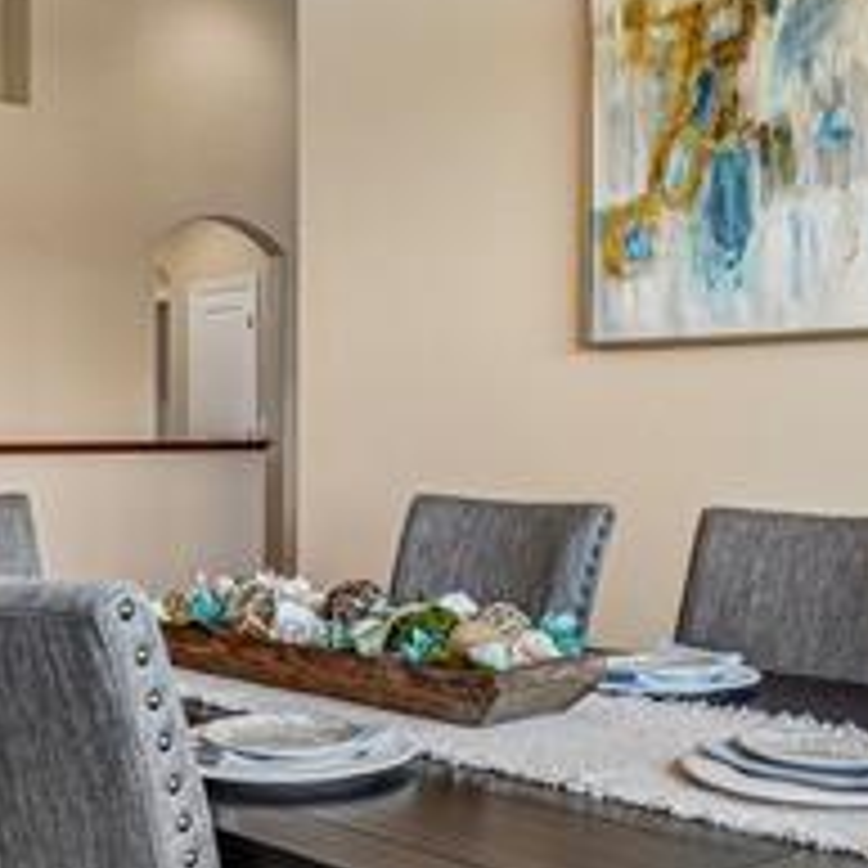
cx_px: 279
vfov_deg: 36.5
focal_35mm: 46
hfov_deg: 36.1
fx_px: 1317
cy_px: 423
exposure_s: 1/30
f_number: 8
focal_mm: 11
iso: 320
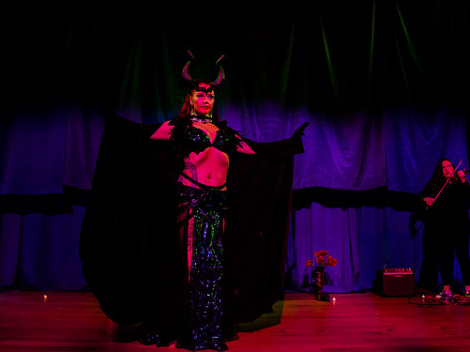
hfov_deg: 53.8
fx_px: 461
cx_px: 268
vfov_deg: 41.7
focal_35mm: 34
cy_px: 155
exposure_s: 1/100
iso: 4000
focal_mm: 24
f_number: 4
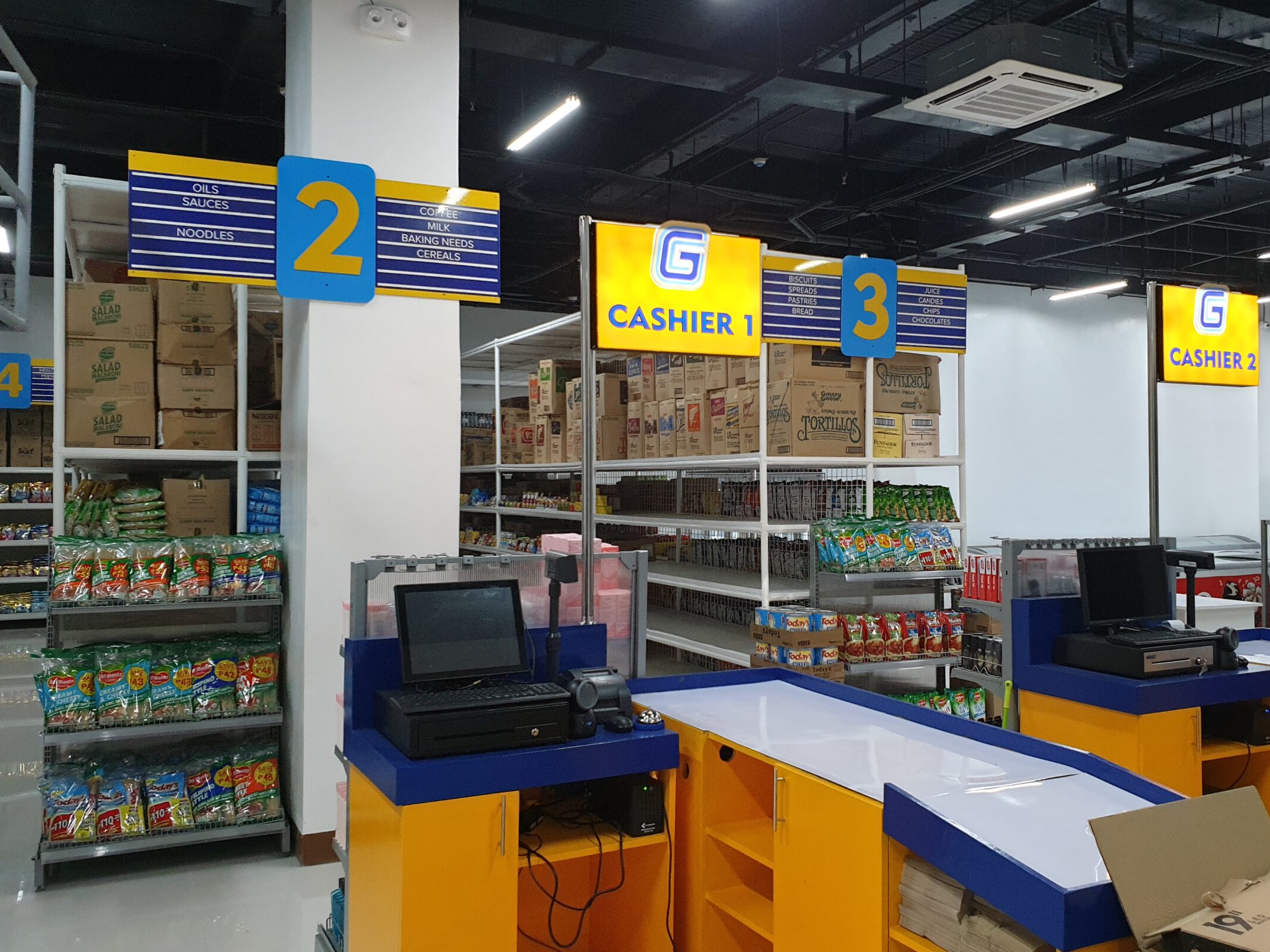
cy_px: 449
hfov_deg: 58.2
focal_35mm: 31
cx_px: 697
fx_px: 1137
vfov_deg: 45.4
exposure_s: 1/60
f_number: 2.4
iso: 320
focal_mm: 4.3
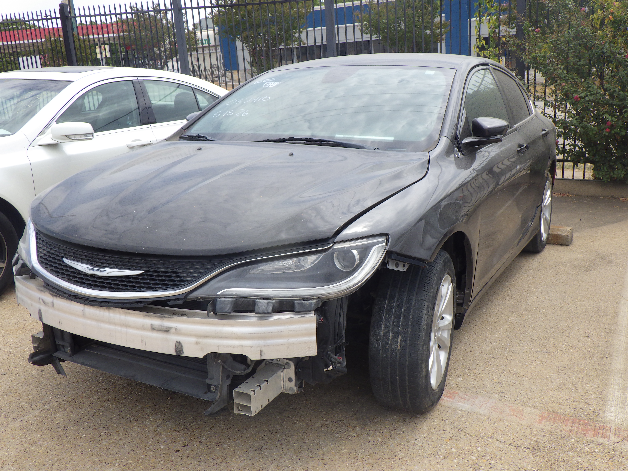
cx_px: 314
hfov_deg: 54.0
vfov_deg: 41.8
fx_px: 617
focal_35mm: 34
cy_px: 236
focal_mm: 6.1
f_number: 4.6
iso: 125
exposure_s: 1/400
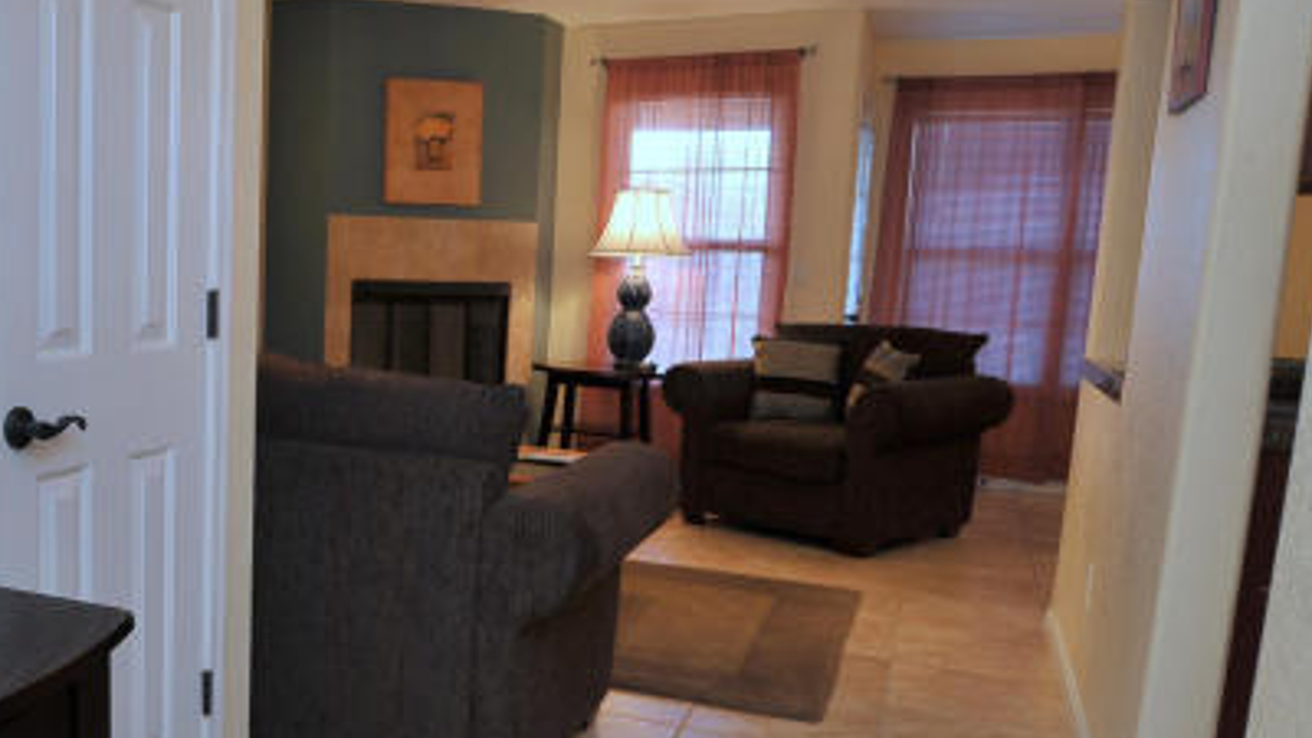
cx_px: 221
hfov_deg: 53.3
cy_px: 433
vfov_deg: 34.6
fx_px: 1183
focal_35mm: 34
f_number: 8
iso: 500
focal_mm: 18
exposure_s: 1/25
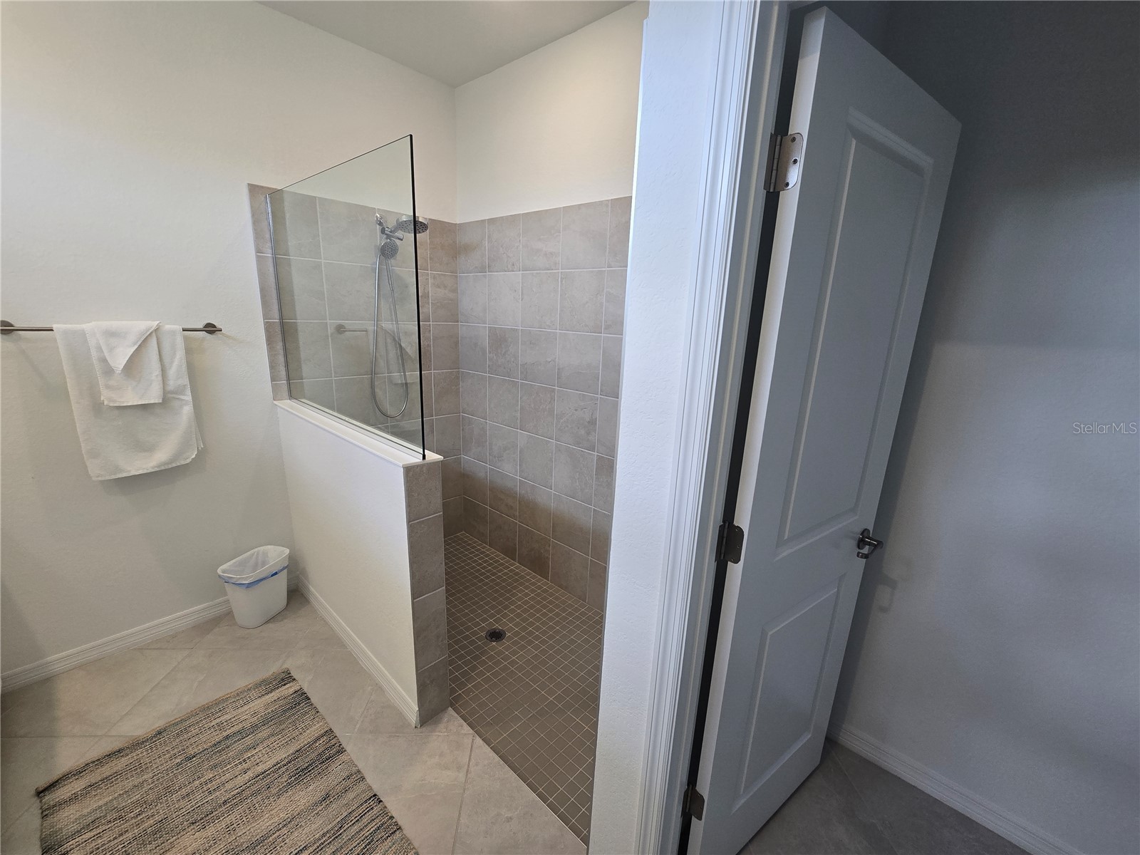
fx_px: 428
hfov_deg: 106.2
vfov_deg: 89.9
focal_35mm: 13
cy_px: 428
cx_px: 570
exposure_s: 1/60
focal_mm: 2.2
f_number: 2.2
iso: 80
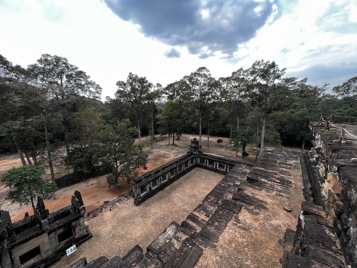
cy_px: 134
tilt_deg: -11.1
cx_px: 178
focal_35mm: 13
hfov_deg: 106.2
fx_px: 134
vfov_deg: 89.9
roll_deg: +0.3
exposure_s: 1/388
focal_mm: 1.57
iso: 32
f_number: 1.8
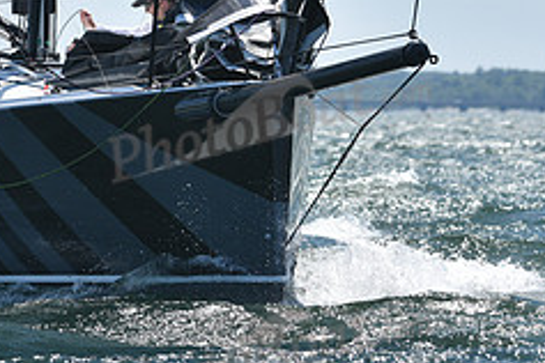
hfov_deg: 3.8
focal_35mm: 538
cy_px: 36
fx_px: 8144
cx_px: -9
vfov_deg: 2.6
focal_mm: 220
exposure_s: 1/1000
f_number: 6.3
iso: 250
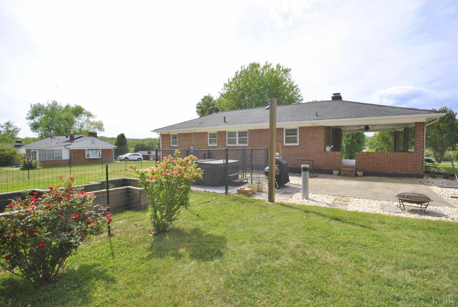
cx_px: 229
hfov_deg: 94.9
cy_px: 154
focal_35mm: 16
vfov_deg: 72.2
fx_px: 210
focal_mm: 11
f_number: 8
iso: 100
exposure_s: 1/250
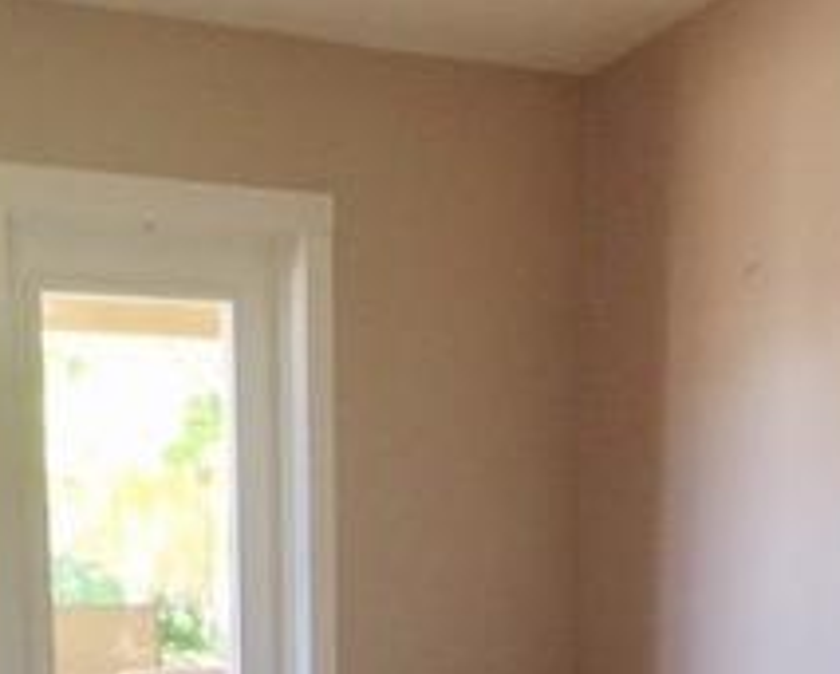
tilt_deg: -11.9
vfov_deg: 16.8
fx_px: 2116
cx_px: 454
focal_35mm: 85
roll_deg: -0.1
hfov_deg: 22.4
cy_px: 930
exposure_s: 1/30
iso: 40
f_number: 2.2
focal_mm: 4.15
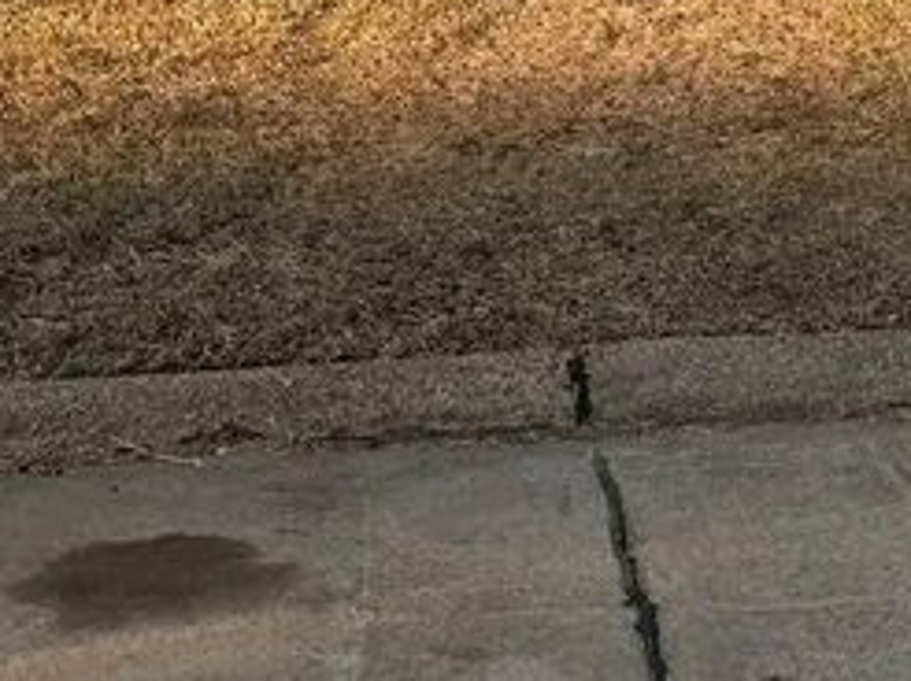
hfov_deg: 19.6
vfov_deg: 12.8
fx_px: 2629
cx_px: 652
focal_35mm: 100
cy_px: -707
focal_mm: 6.76
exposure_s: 1/2445
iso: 80
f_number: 1.78
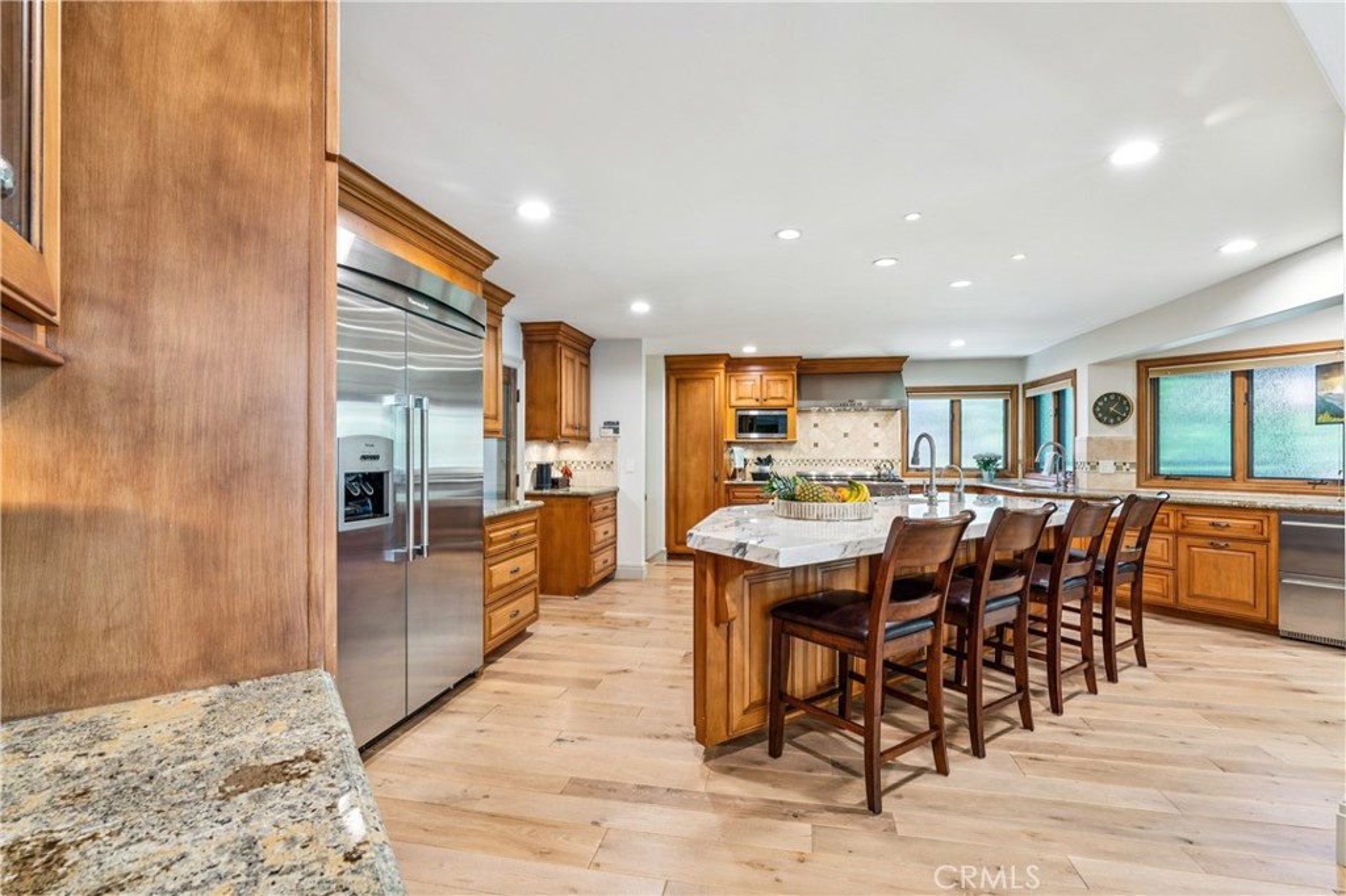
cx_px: 673
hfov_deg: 95.7
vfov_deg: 72.7
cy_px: 448
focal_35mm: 16
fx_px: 609
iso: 100
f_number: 13
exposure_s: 1
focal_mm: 16.3
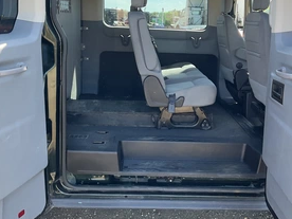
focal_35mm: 42
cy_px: 69
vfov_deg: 34.0
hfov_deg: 44.8
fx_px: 354
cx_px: 158
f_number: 1.8
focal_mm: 3
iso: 32
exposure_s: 1/162
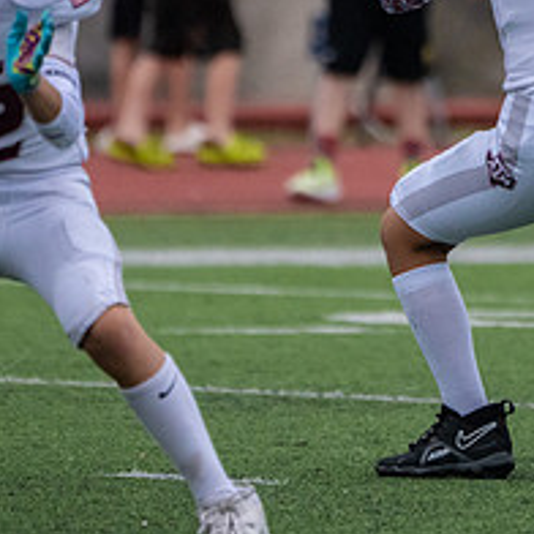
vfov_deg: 1.5
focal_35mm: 1201
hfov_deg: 1.5
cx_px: 516
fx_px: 20961
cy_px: 34
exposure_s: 1/1000
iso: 4000
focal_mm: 400
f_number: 5.6
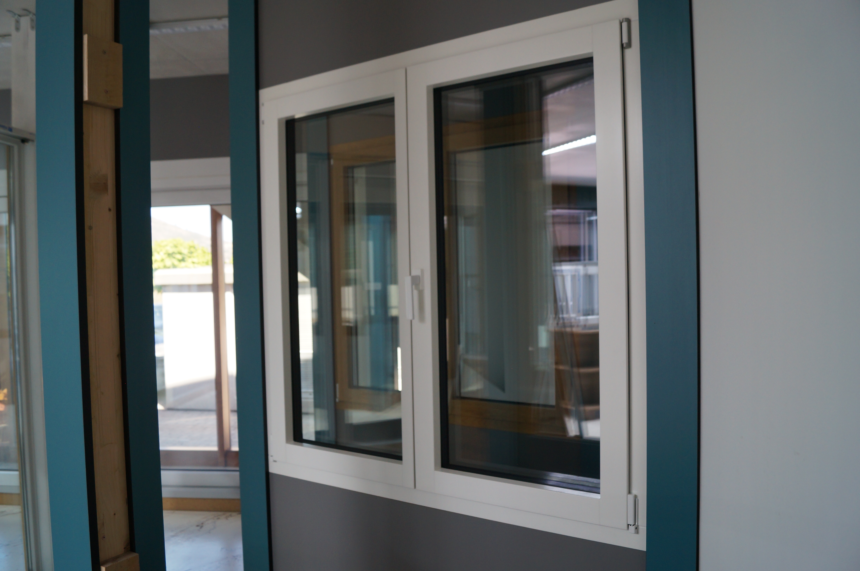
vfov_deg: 47.8
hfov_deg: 67.4
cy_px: 286
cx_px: 430
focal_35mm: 27
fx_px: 644
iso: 400
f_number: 4
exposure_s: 1/60
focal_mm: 18
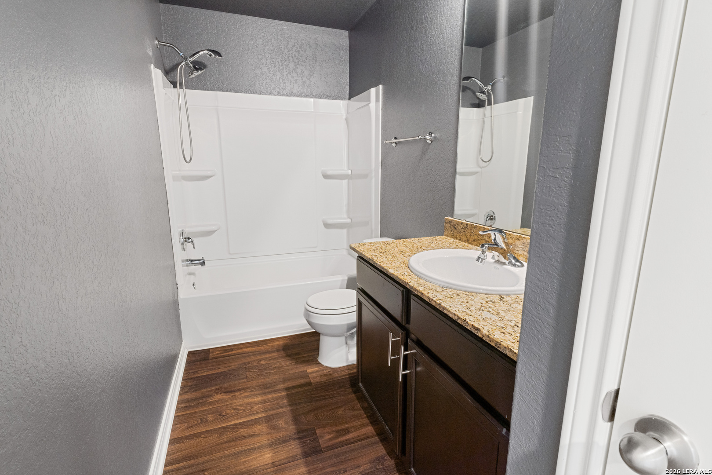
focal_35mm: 16
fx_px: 326
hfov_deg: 95.0
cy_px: 238
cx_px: 356
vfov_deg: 72.1
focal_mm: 11
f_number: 10
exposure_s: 2
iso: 200
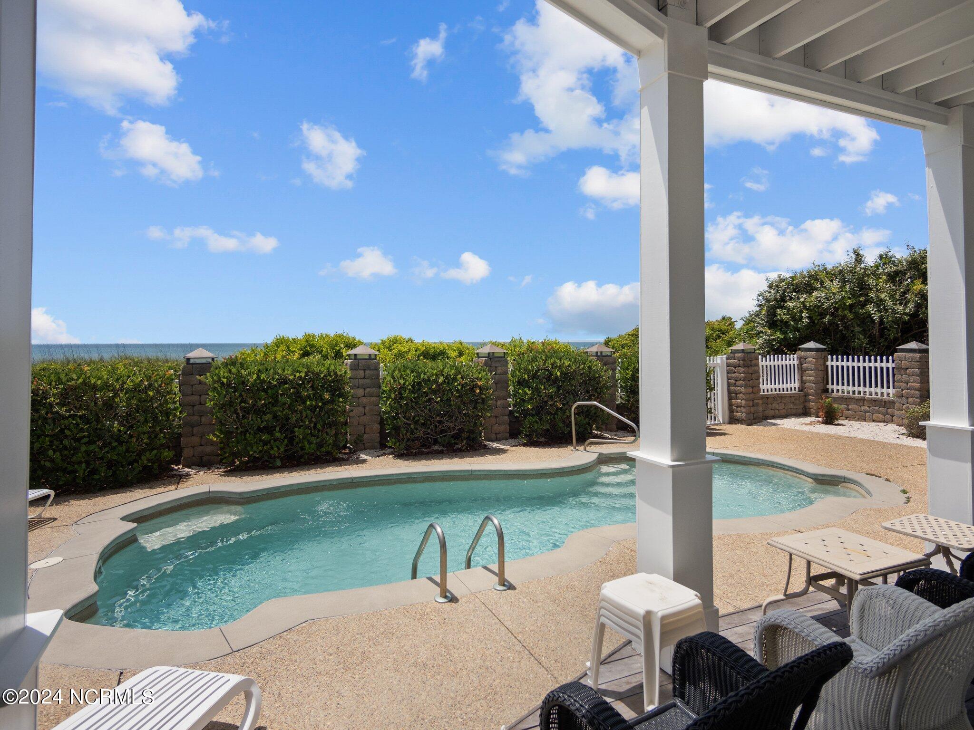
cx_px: 487
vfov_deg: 66.0
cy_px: 365
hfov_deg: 81.7
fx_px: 563
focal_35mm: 20
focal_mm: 10
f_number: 4
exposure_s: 1/2500
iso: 200
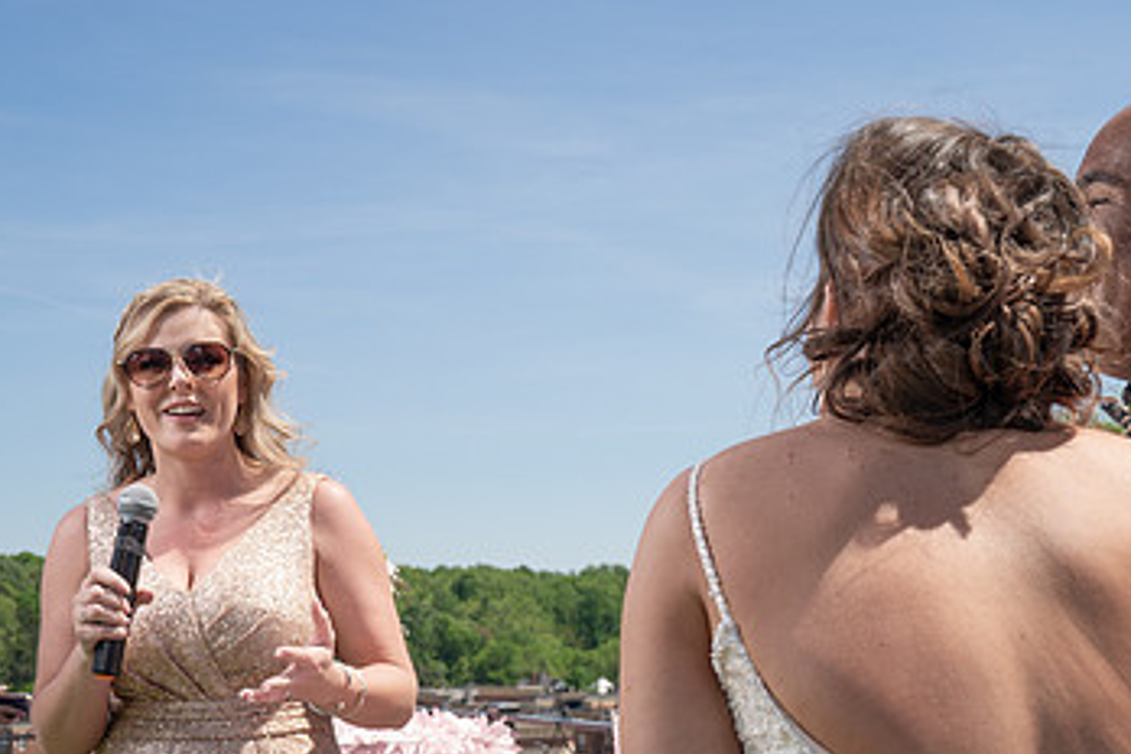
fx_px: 2011
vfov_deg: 21.1
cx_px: 704
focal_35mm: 64
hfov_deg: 31.3
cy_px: 572
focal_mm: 35
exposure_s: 1/250
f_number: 7.1
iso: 50
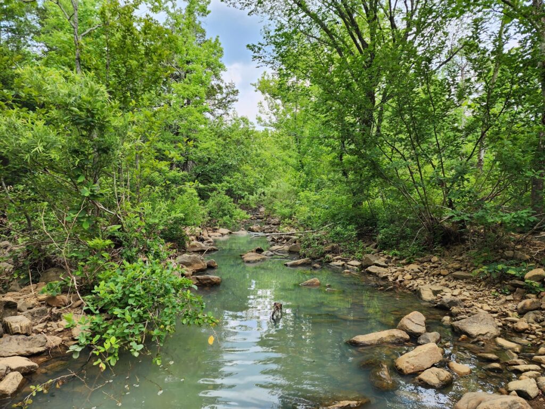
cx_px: 272
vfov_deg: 58.9
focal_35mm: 23
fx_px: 362
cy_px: 204
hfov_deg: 73.9
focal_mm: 6.4
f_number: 1.8
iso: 20
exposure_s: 1/180
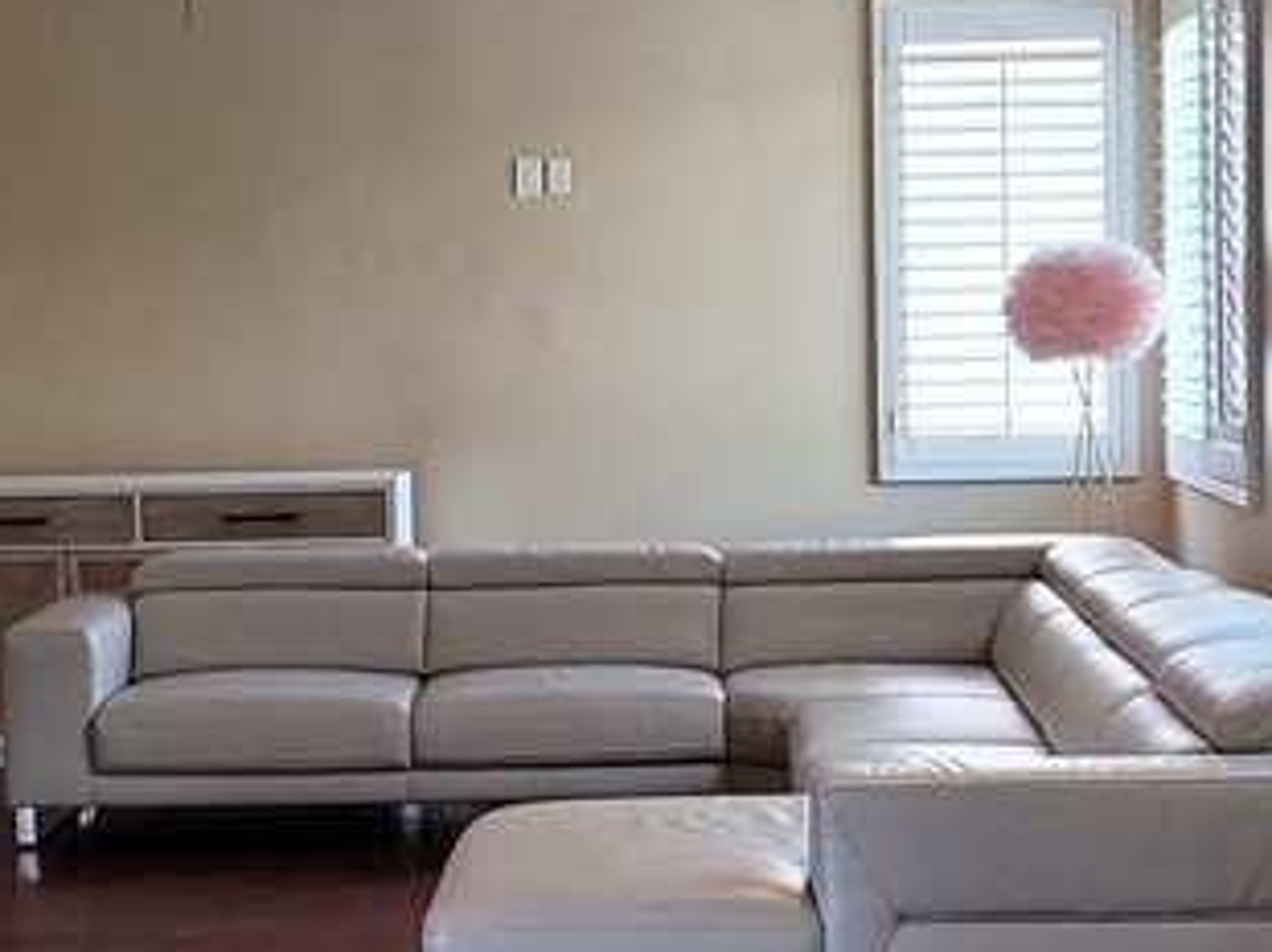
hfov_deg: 22.7
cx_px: 505
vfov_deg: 17.1
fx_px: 3158
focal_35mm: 86
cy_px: 505
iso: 320
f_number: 1.8
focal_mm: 5.4
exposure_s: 1/120
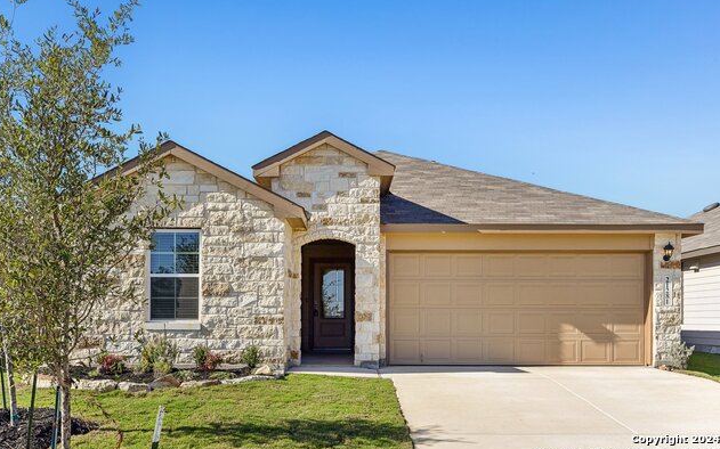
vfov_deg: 41.8
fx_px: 589
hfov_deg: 62.9
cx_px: 357
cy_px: 216
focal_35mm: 30
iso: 400
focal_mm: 29
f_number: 8
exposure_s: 1/640
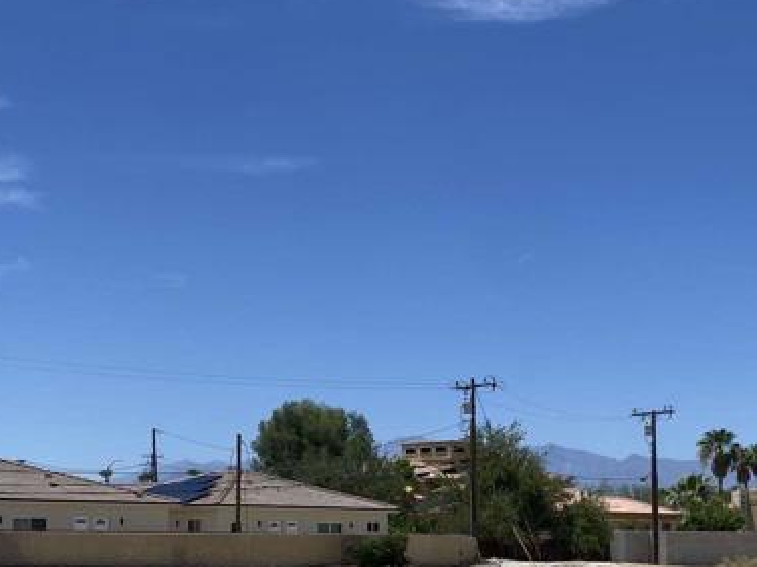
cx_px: 535
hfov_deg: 27.2
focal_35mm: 71
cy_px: 537
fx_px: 1552
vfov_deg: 20.2
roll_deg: -0.4
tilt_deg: +1.5
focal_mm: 4.25
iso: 32
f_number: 1.8
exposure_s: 1/6410
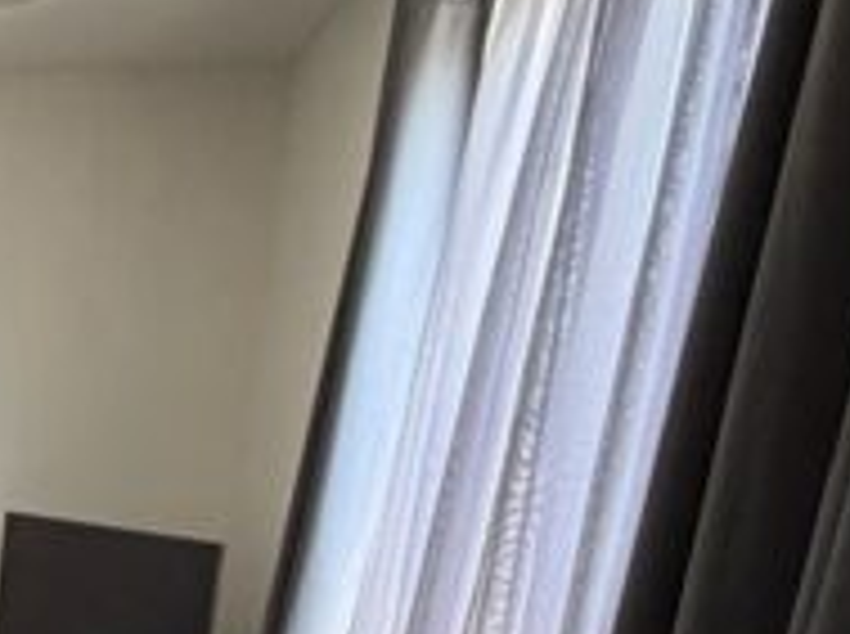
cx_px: -382
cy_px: 836
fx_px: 1397
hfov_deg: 26.1
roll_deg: -1.1
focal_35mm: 57
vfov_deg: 22.7
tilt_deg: -16.0
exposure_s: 1/83
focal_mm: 2.22
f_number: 2.2
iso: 320
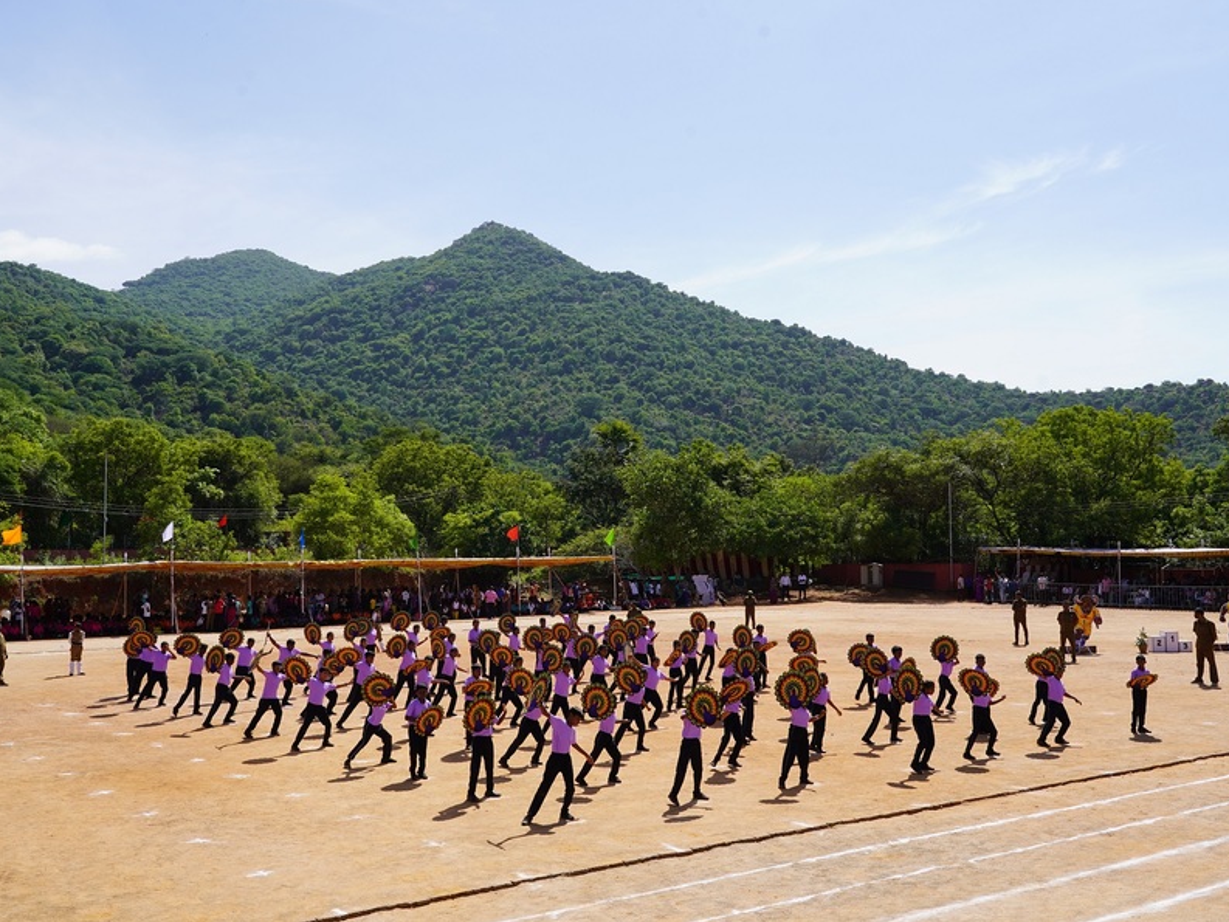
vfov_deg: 39.7
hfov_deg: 51.3
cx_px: 586
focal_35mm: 36
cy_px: 459
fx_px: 1278
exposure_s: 1/160
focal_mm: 33
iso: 100
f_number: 10
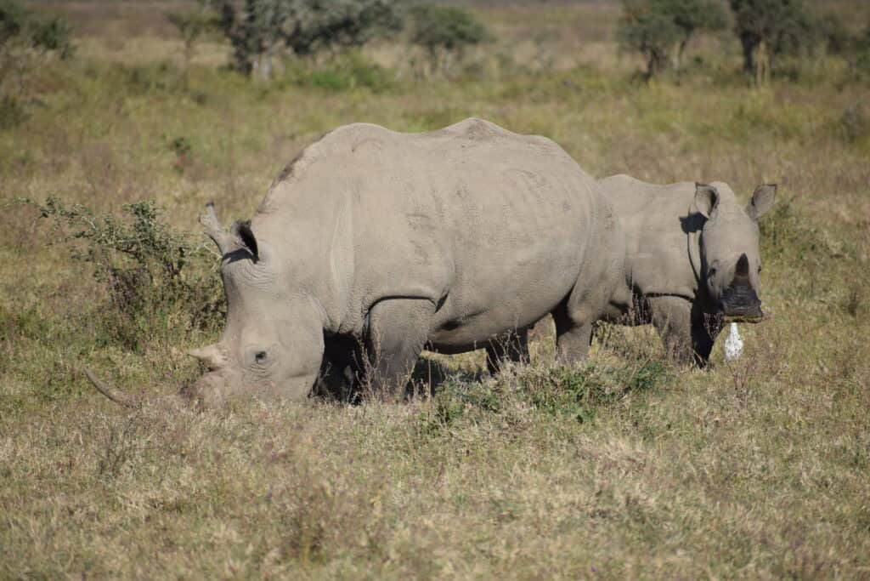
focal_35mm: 450
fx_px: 10876
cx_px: 435
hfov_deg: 4.6
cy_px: 290
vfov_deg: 3.1
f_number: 6.3
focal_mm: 300
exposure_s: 1/2000
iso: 400
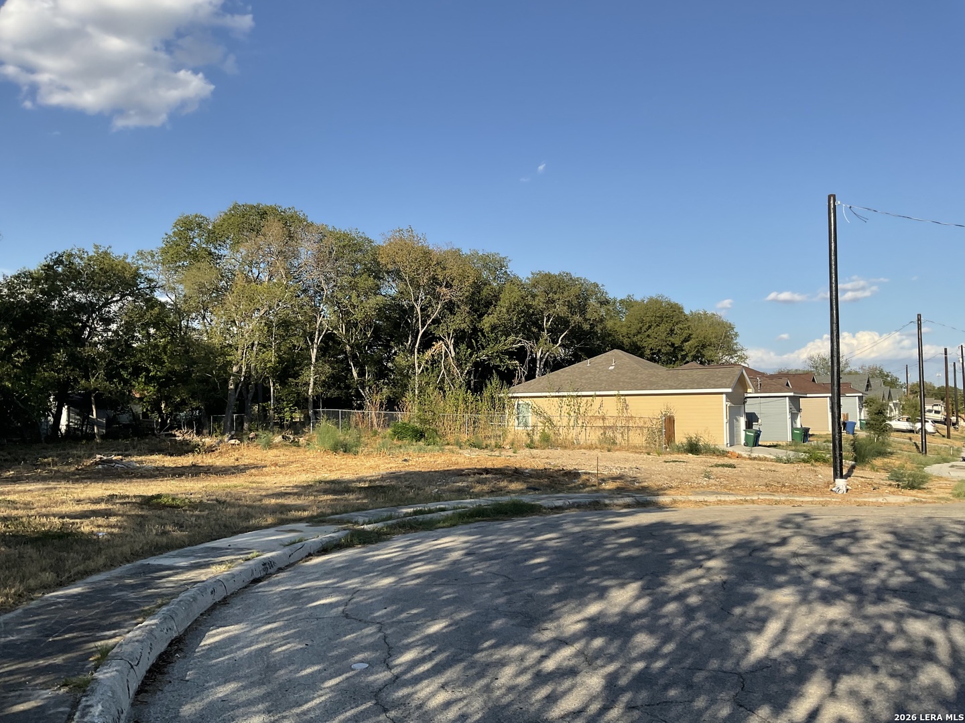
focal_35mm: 29
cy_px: 362
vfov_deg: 48.2
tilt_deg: +3.9
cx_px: 482
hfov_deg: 61.7
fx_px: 808
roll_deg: +0.9
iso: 16
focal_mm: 3
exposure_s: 1/1626
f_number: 1.8
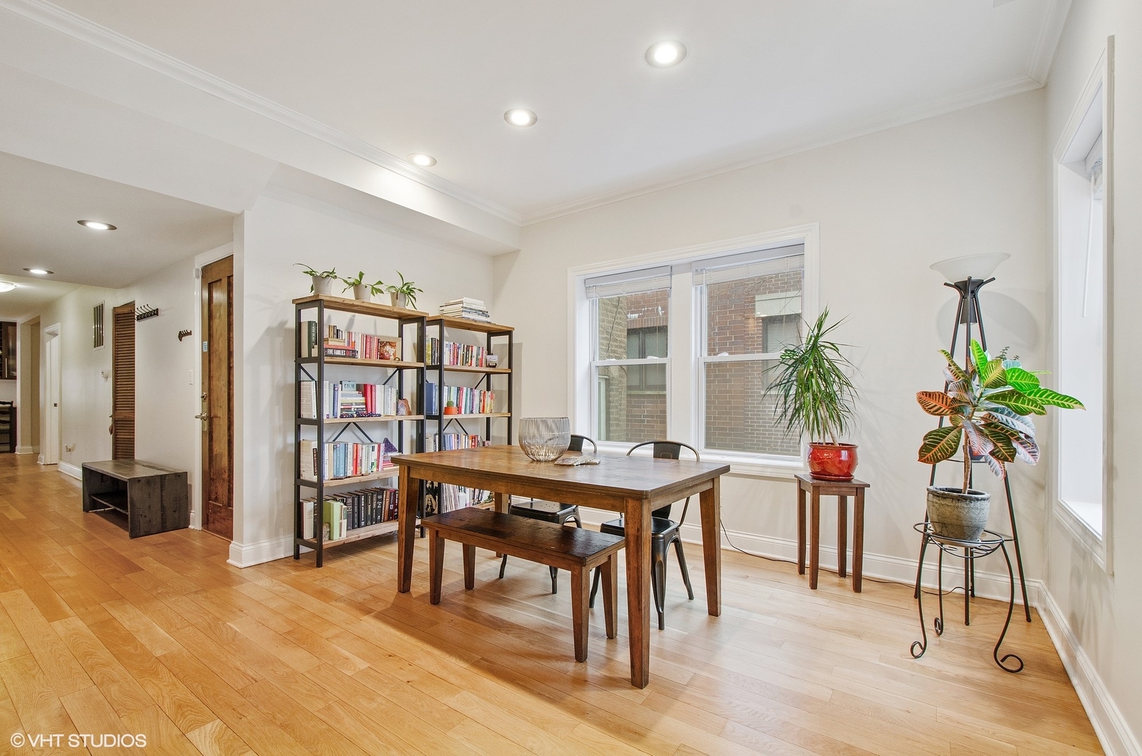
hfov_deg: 100.5
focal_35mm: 15
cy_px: 378
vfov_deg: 77.1
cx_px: 571
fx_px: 475
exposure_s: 1/1.67
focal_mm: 10
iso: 250
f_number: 9
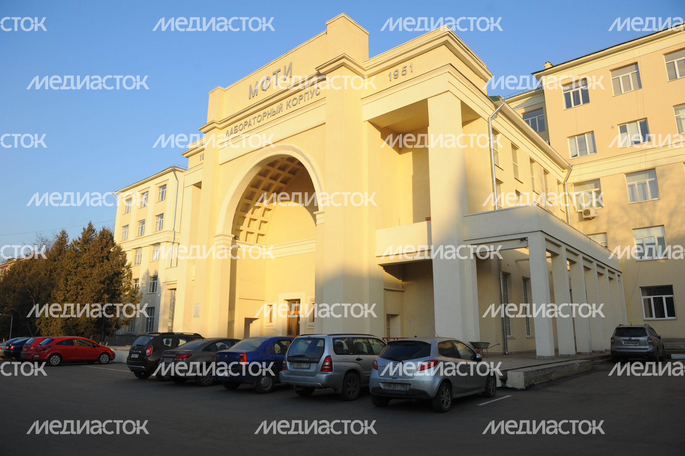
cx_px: 342
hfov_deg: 73.8
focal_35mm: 24
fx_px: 456
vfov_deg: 53.1
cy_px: 228
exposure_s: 1/1250
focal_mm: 24
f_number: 5.6
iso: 640
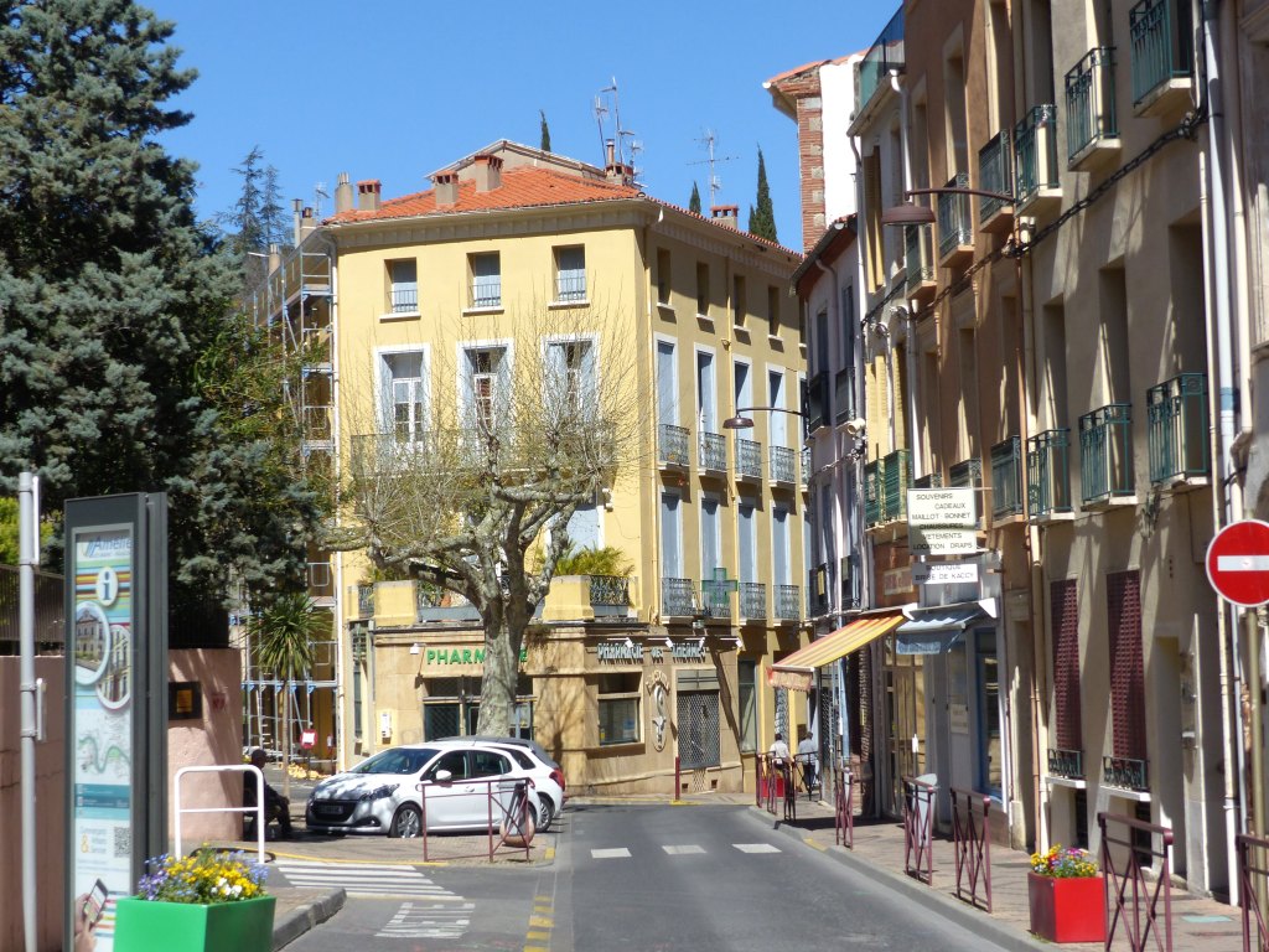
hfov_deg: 25.7
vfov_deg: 19.4
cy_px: 476
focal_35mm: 76
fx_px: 2786
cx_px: 634
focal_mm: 13
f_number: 4
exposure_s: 1/1300
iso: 100
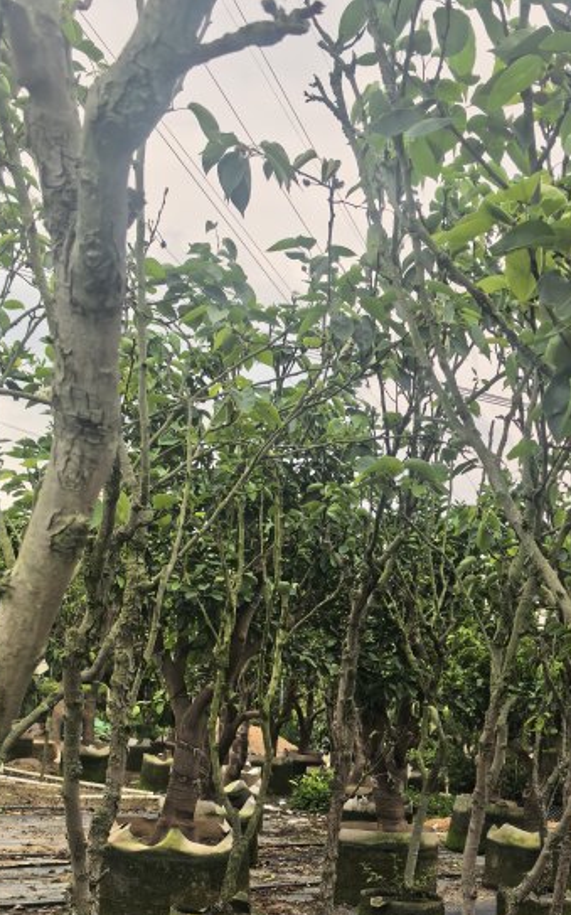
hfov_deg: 24.6
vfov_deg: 37.8
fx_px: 1246
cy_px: 815
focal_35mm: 50
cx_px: 571
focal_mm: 5.75
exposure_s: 1/1049
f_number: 2
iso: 50
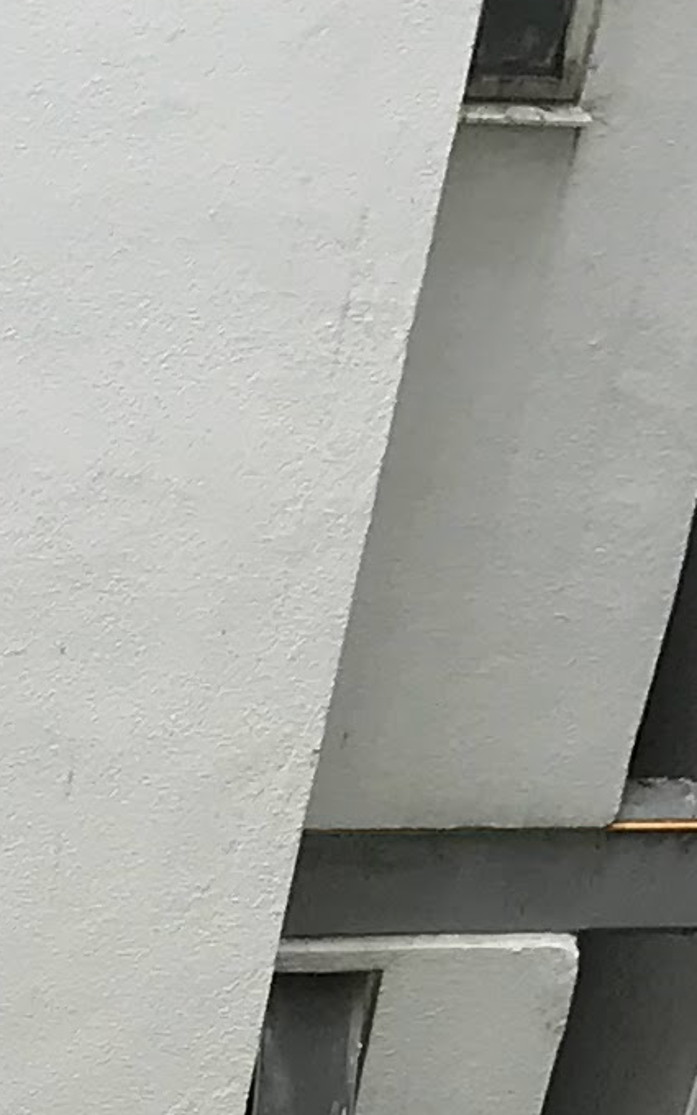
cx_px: -154
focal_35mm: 176
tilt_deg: -43.7
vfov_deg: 10.8
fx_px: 5349
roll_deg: -11.3
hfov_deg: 7.4
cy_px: 2271
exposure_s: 1/725
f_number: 1.8
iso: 20
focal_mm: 3.99
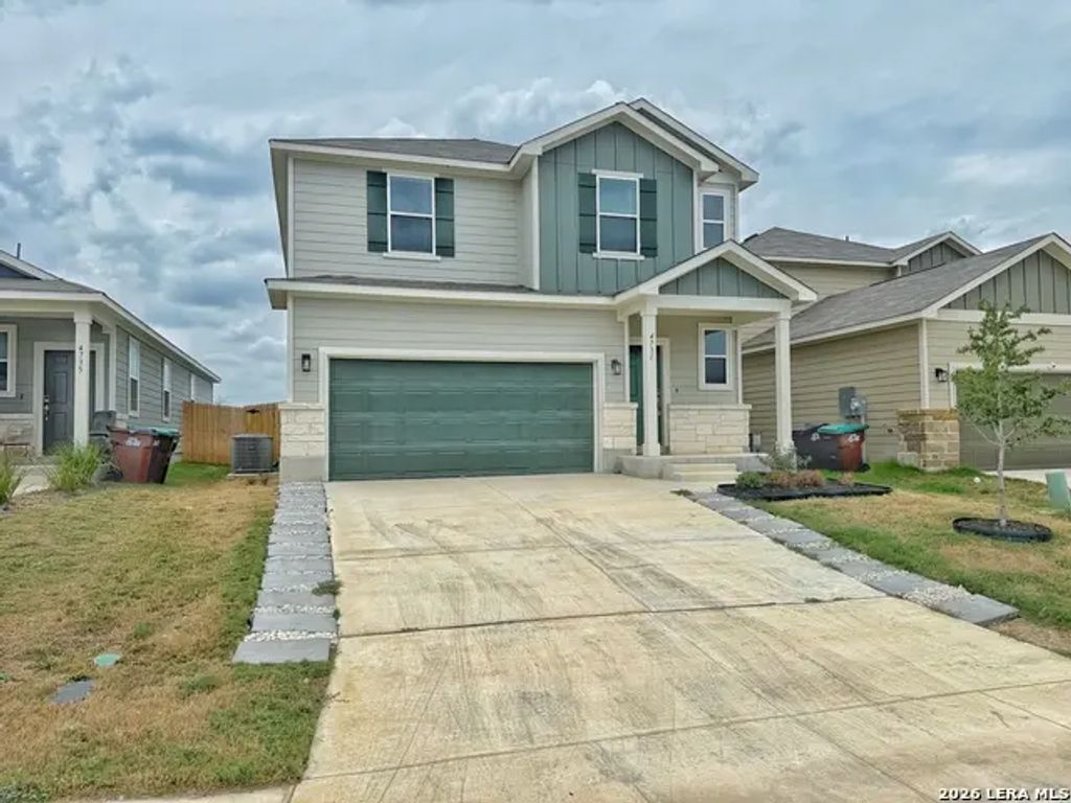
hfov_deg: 71.6
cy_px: 402
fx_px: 743
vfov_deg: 56.8
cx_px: 536
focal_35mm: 24
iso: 80
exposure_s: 1/5714
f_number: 1.78
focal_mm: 6.76
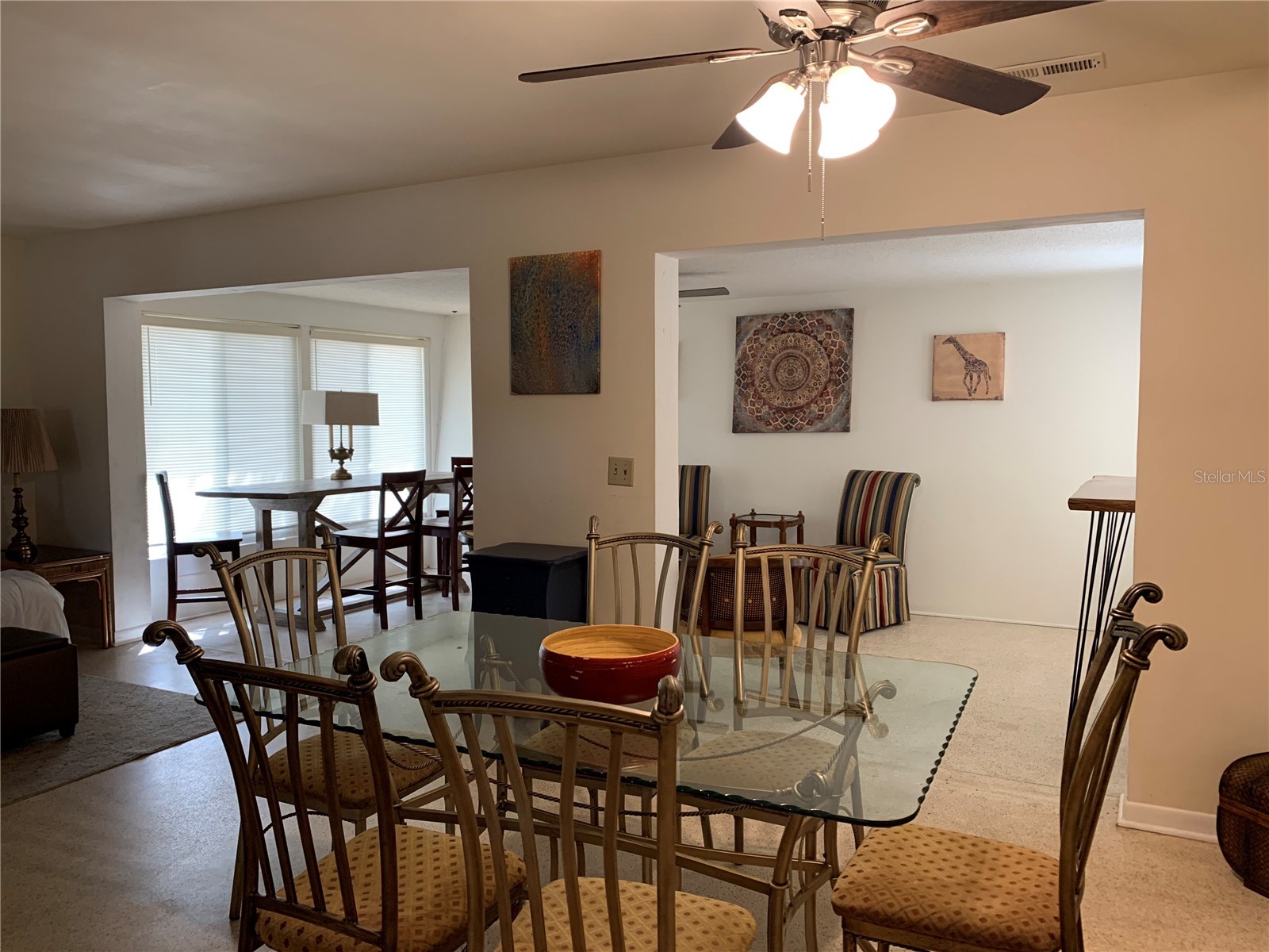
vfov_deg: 53.1
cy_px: 476
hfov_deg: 67.3
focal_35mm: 26
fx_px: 953
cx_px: 634
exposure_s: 1/60
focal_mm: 4.2
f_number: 1.8
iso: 125
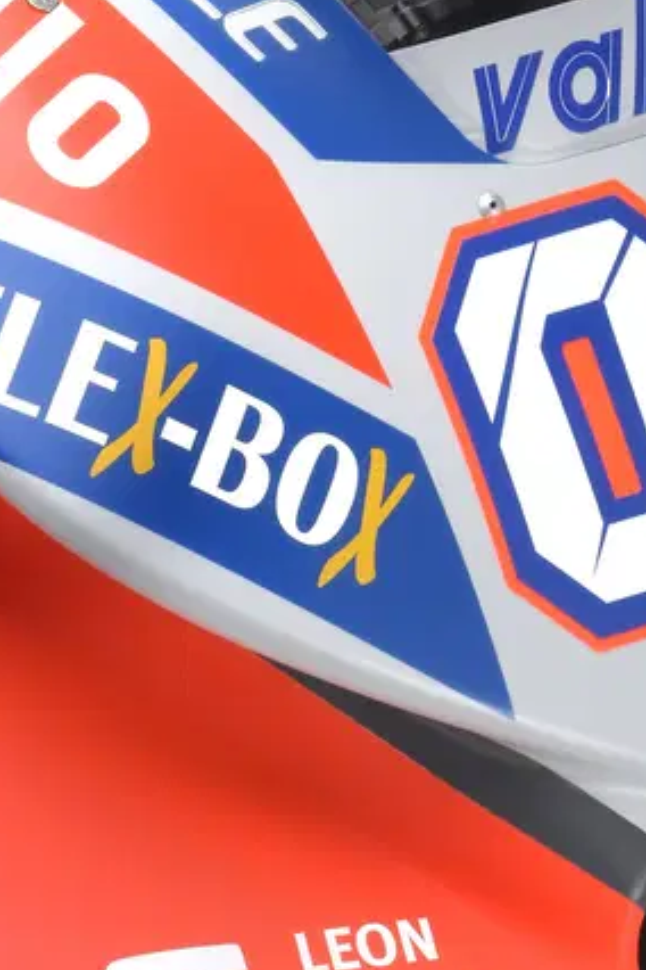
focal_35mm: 516
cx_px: 171
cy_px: 1289
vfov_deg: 4.0
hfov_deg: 2.7
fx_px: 13888
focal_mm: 122
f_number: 22
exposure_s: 1/200
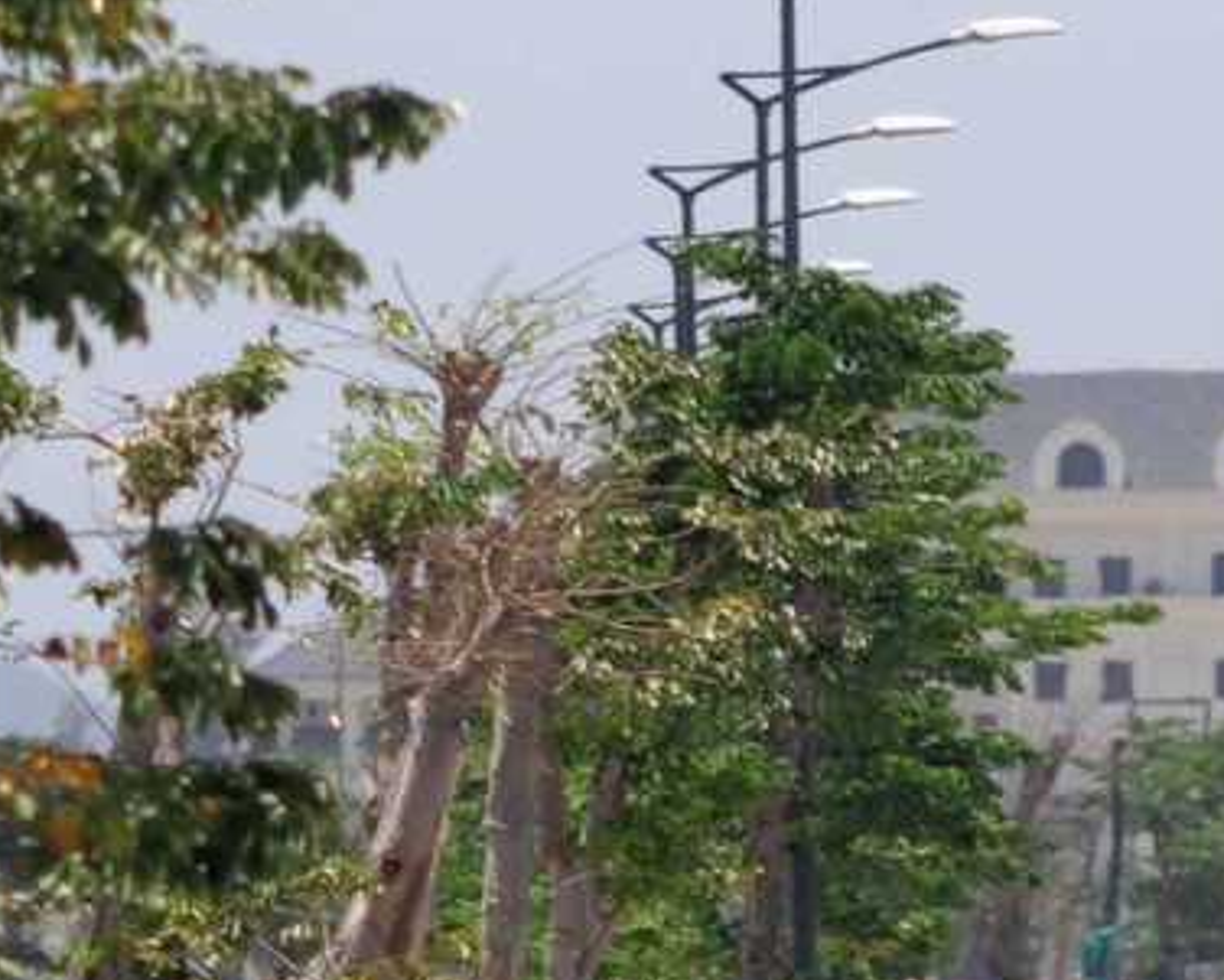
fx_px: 37974
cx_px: 716
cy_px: 591
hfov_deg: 1.8
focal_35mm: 1048
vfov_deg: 1.5
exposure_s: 1/800
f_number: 5.6
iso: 200
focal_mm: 210
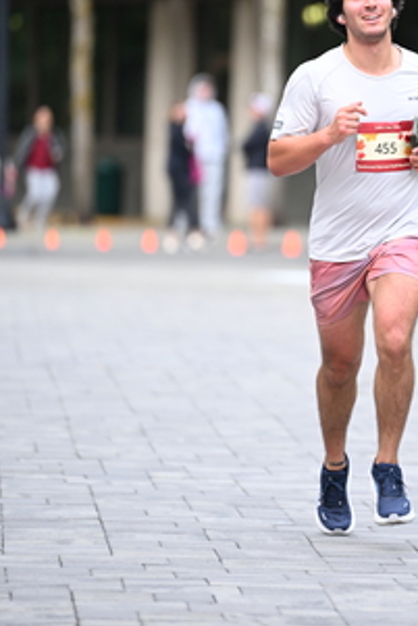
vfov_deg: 5.6
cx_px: 355
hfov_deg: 3.8
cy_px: 193
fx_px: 6349
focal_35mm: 365
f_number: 2.8
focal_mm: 200
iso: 1000
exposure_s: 1/1600
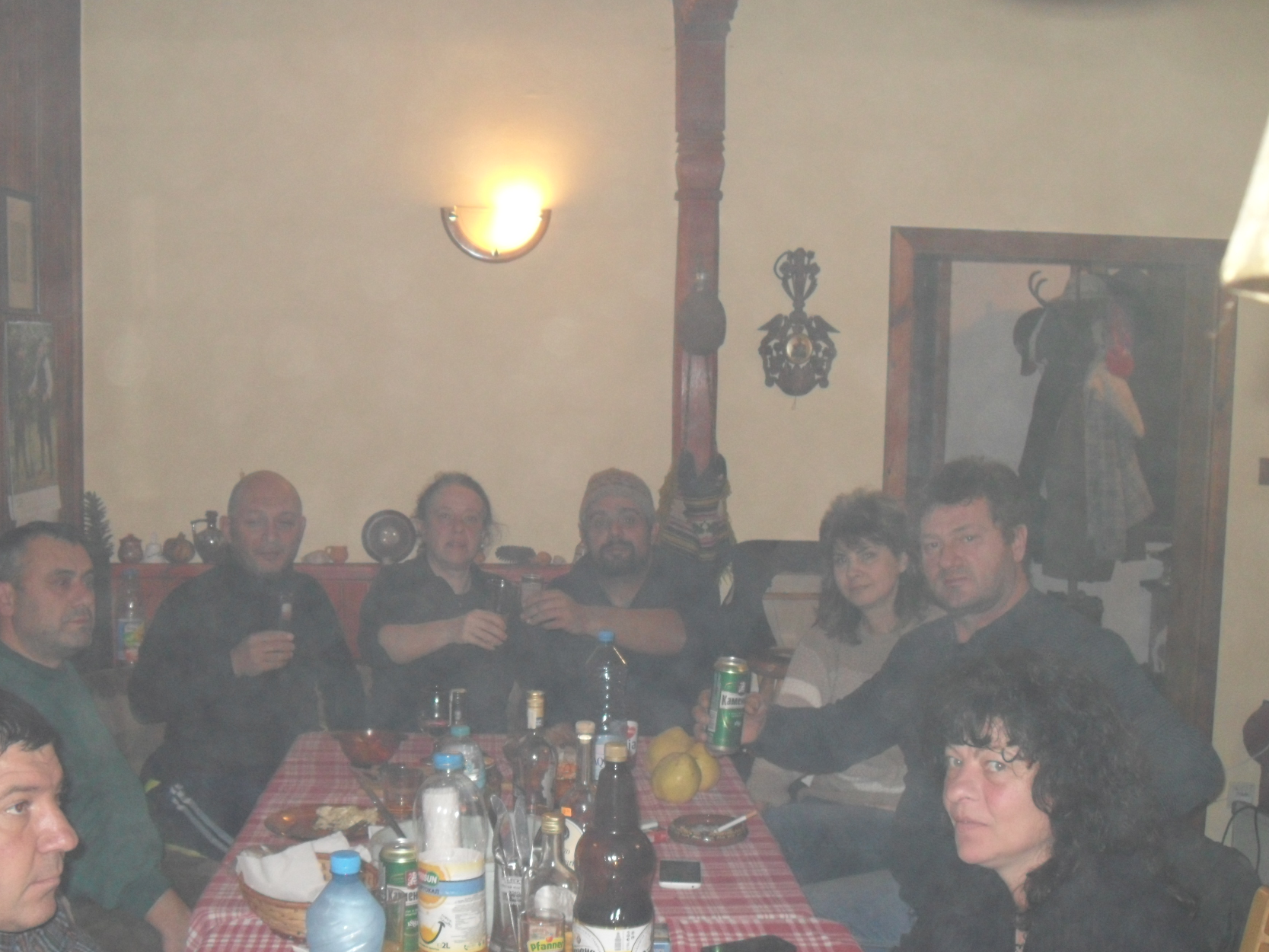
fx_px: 1576
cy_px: 570
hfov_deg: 43.8
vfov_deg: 33.5
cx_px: 572
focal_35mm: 43
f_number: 2.8
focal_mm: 6.2
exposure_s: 1/45
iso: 200
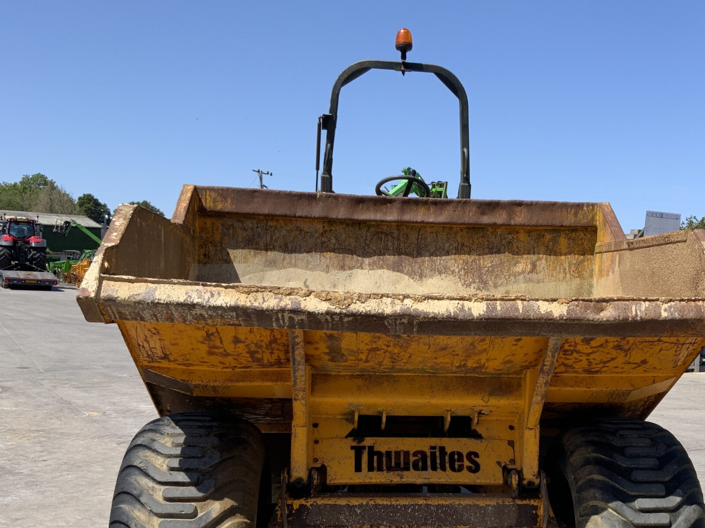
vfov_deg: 31.1
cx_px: 460
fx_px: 937
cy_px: 381
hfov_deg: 40.8
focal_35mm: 46
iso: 16
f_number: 1.8
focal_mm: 3
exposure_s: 1/1534
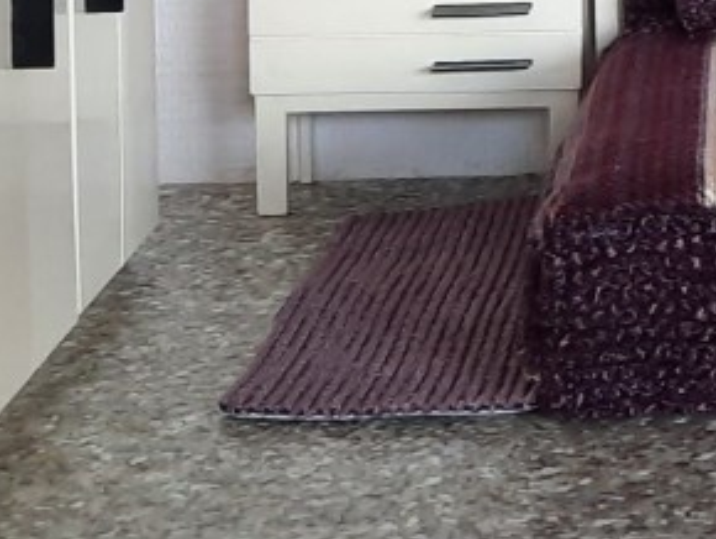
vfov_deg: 11.3
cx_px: 938
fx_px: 2567
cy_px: -368
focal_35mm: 124
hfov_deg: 15.1
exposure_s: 1/50
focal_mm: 4.6
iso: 160
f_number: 2
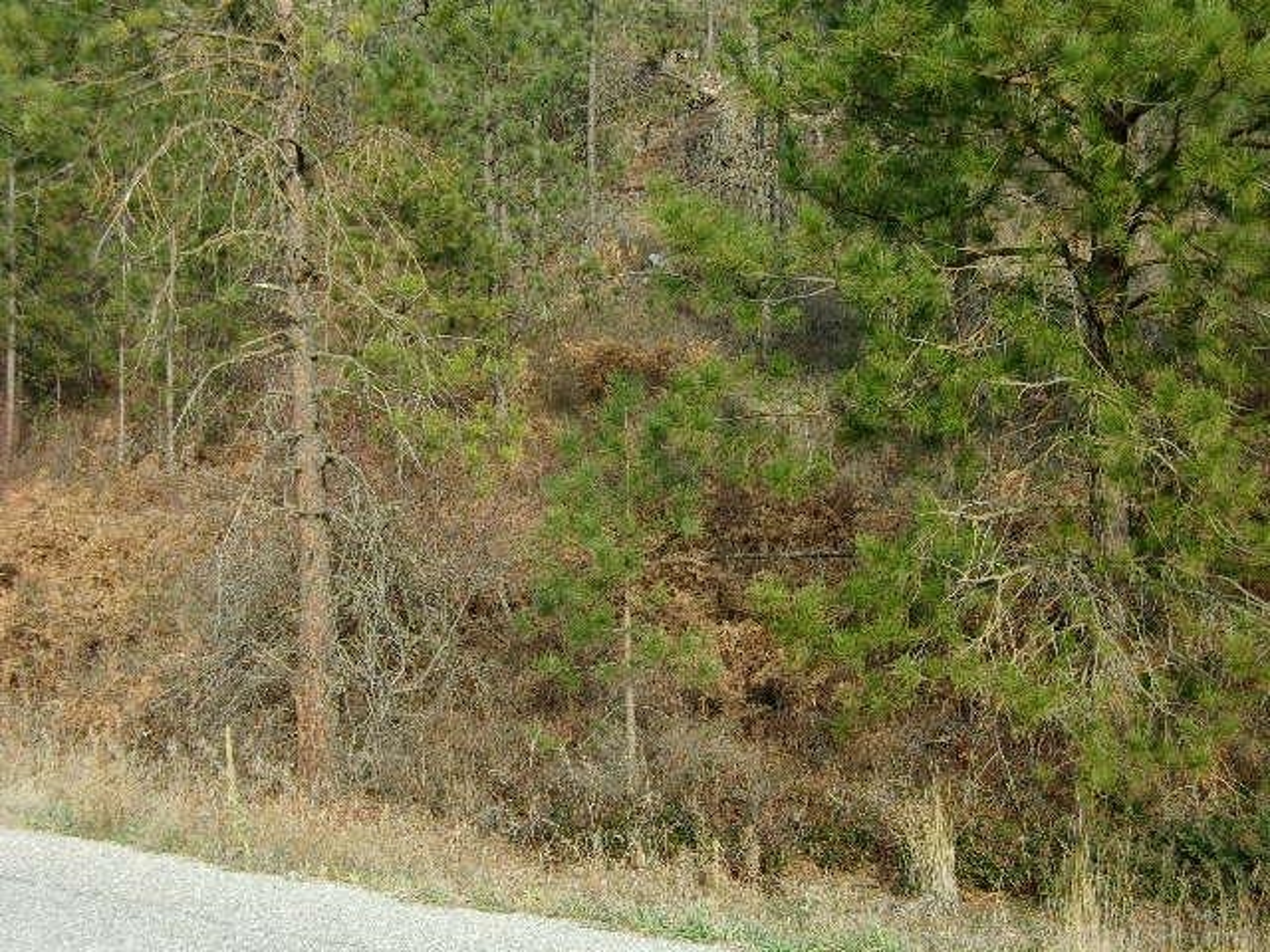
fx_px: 1944
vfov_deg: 27.5
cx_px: 635
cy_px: 476
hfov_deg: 36.2
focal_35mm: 53
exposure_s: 1/200
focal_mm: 9.4
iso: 80
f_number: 4.2
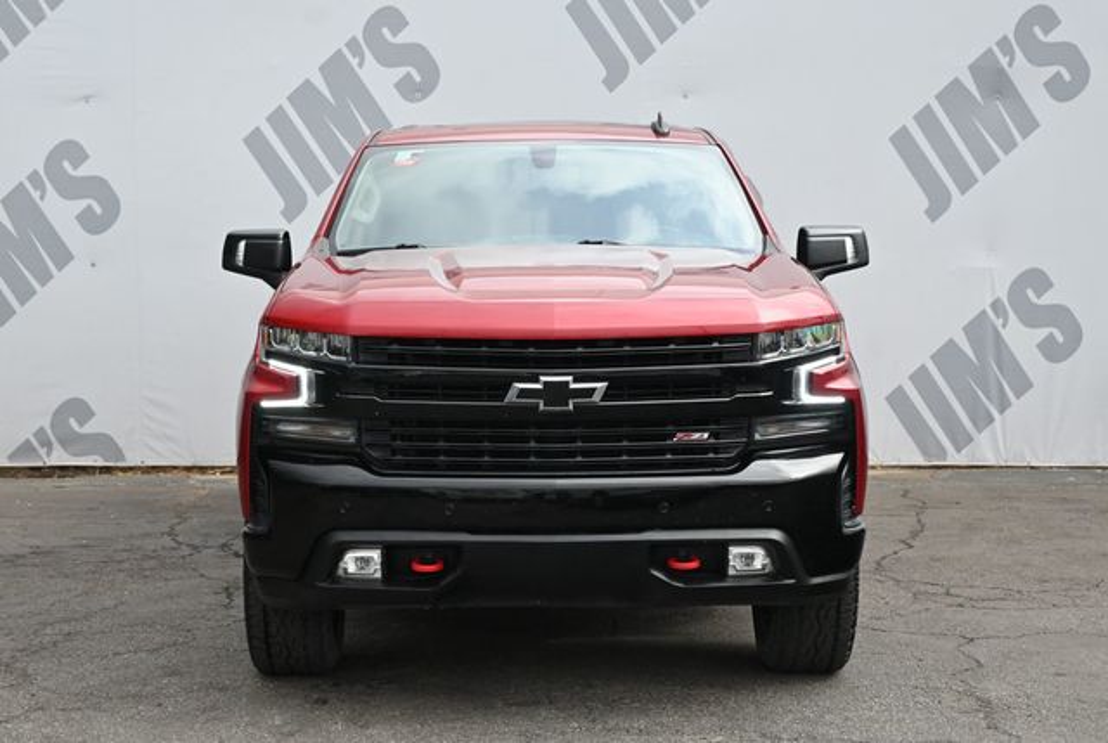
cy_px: 372
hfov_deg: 34.2
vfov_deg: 23.3
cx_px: 554
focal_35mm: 58
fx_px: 1803
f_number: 5.6
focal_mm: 39
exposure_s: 1/250
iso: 280
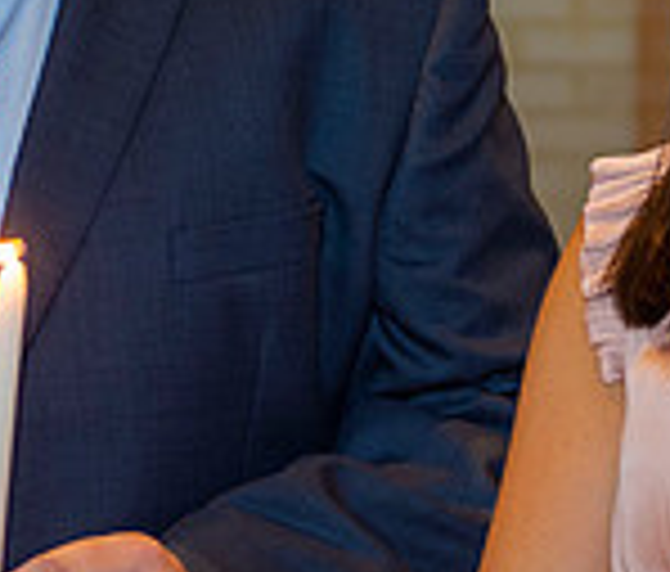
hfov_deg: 9.4
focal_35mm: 200
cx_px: 477
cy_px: 227
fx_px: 4069
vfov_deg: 8.0
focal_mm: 48
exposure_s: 1/100
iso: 1000
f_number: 3.2
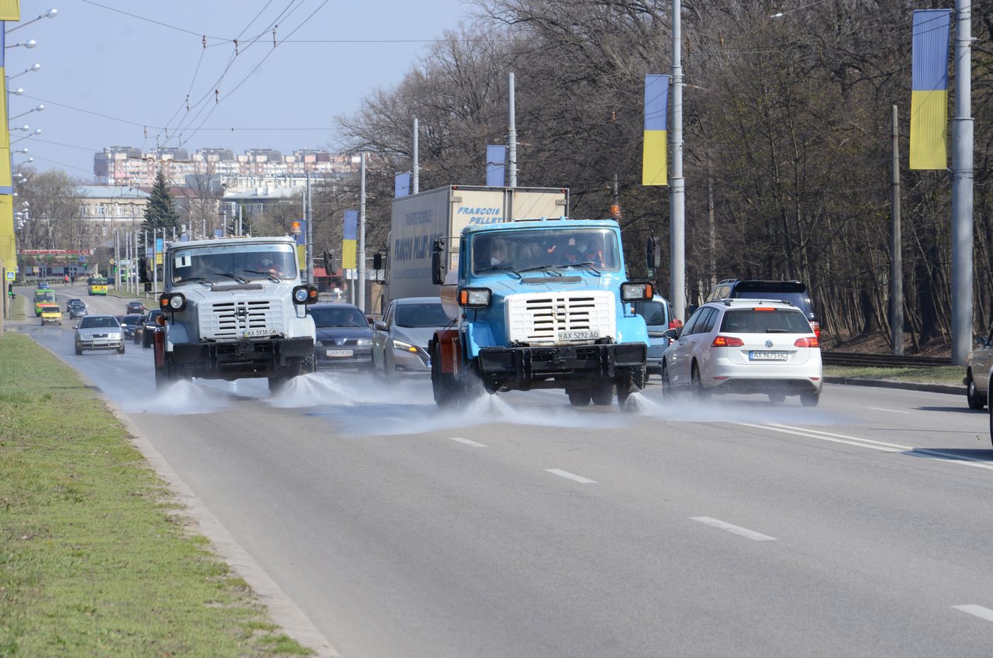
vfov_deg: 8.7
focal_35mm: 158
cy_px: 329
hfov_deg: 13.1
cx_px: 496
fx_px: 4335
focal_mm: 105
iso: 320
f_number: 11
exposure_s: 1/400
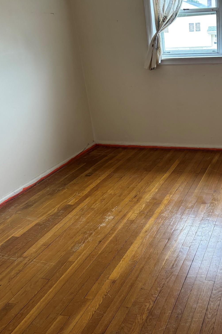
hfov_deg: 34.0
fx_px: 342
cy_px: 166
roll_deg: +3.7
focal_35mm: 37
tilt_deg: -21.5
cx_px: 199
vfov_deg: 51.9
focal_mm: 5.96
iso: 80
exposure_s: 1/60
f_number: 1.6
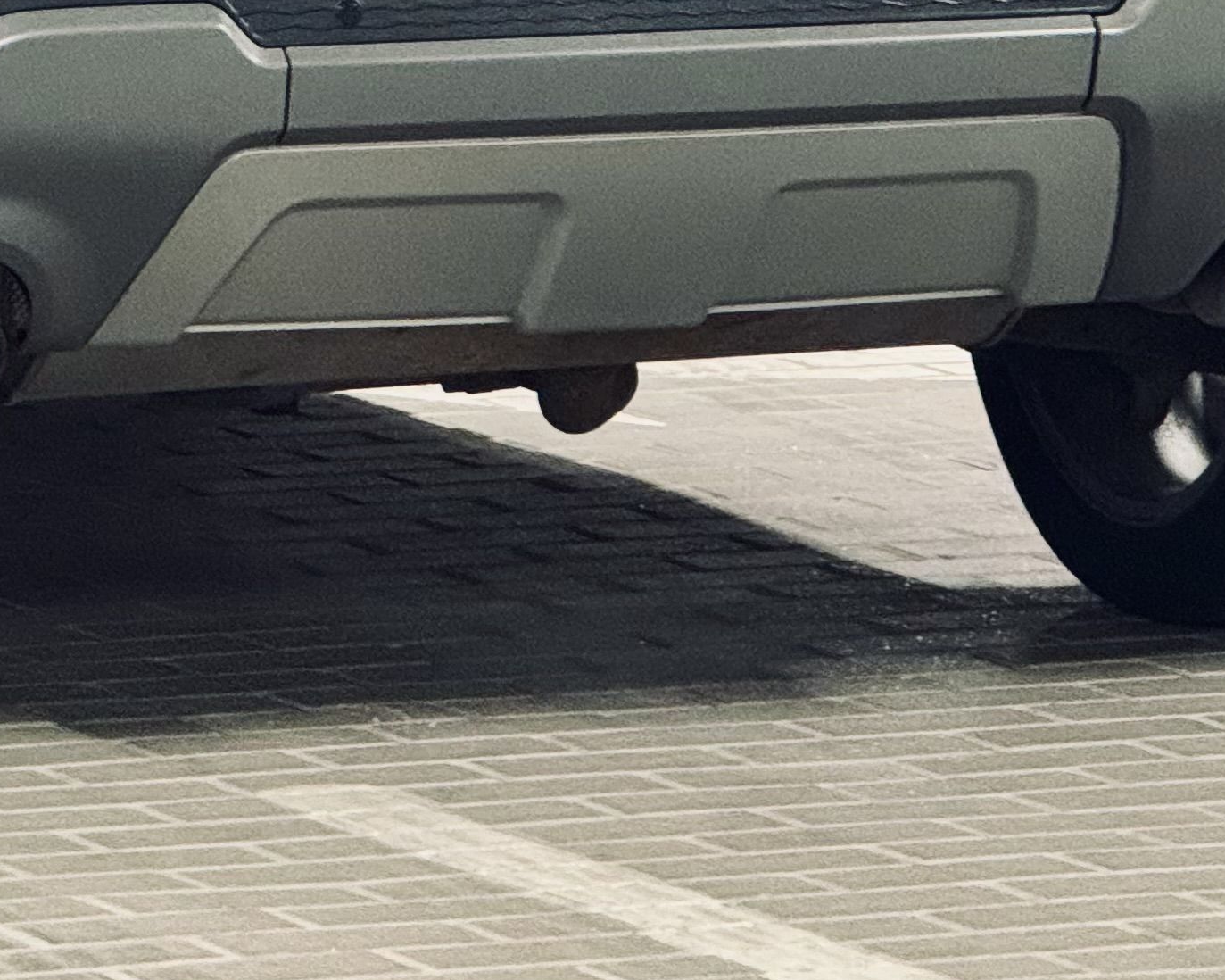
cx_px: -36
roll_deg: +1.2
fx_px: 12470
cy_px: -357
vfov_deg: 4.5
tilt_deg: -2.3
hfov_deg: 5.6
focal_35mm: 344
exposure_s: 1/33
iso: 640
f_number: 2.8
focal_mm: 15.66
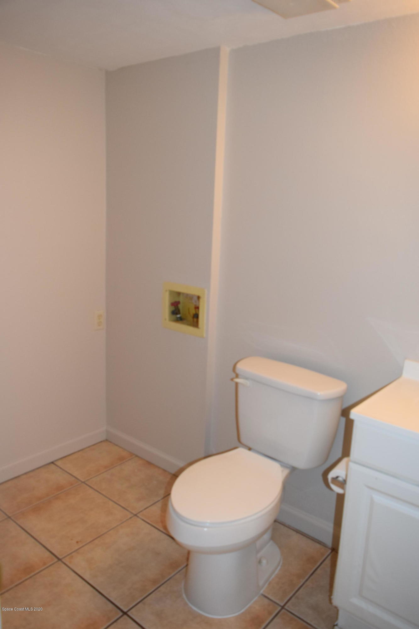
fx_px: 471
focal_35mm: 27
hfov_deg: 47.9
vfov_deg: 67.4
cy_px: 314
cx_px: 210
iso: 800
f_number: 4.5
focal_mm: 18
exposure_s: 1/80
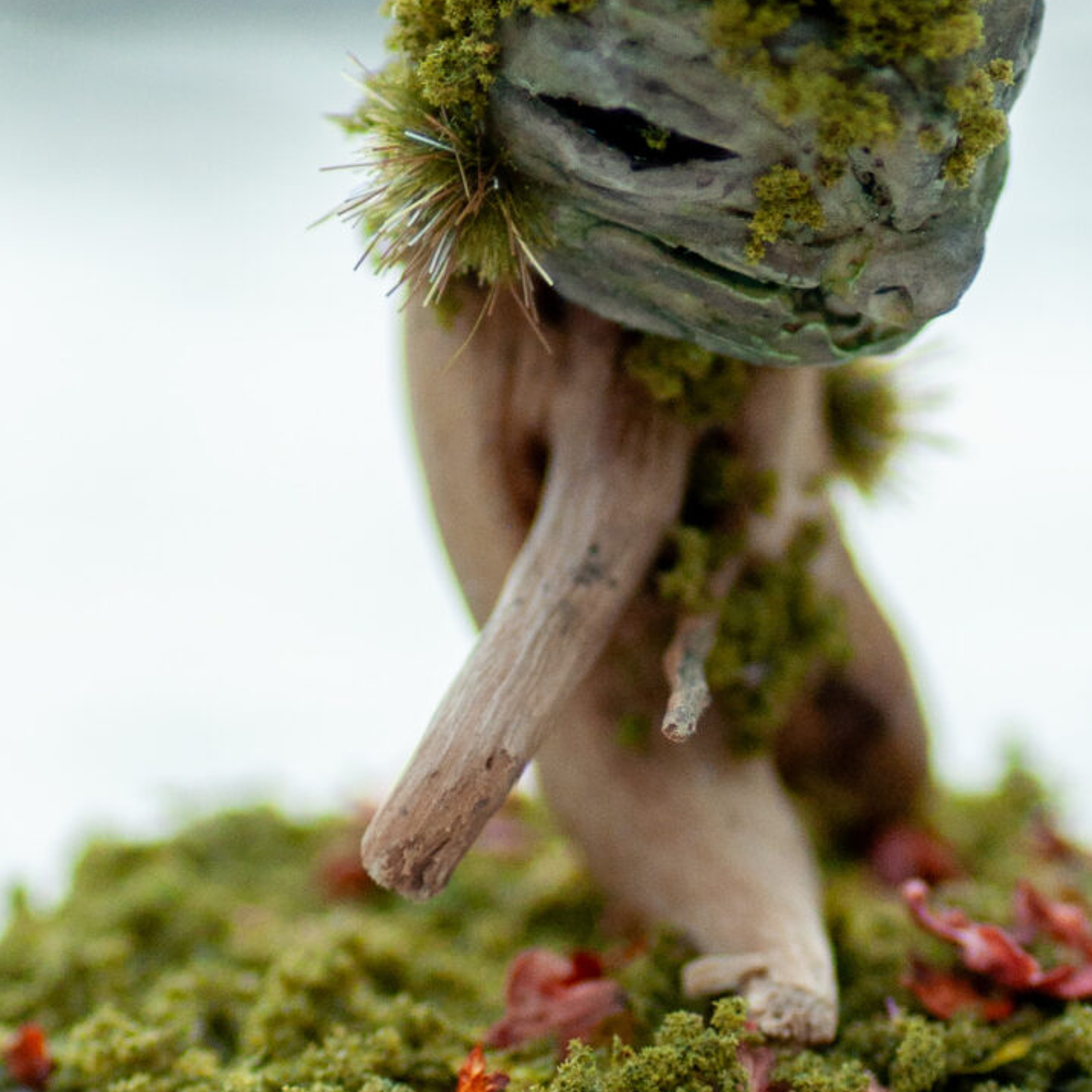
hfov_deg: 4.3
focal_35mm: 410
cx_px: 674
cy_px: 357
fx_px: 14633
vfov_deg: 4.3
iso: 640
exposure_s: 1/250
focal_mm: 90
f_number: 5
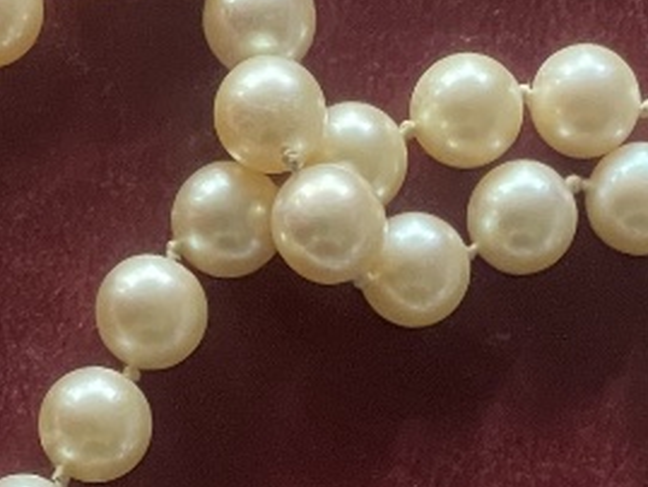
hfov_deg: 8.5
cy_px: 1309
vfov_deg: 6.0
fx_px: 4345
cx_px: 465
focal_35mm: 232
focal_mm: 6
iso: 500
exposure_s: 1/60
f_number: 2
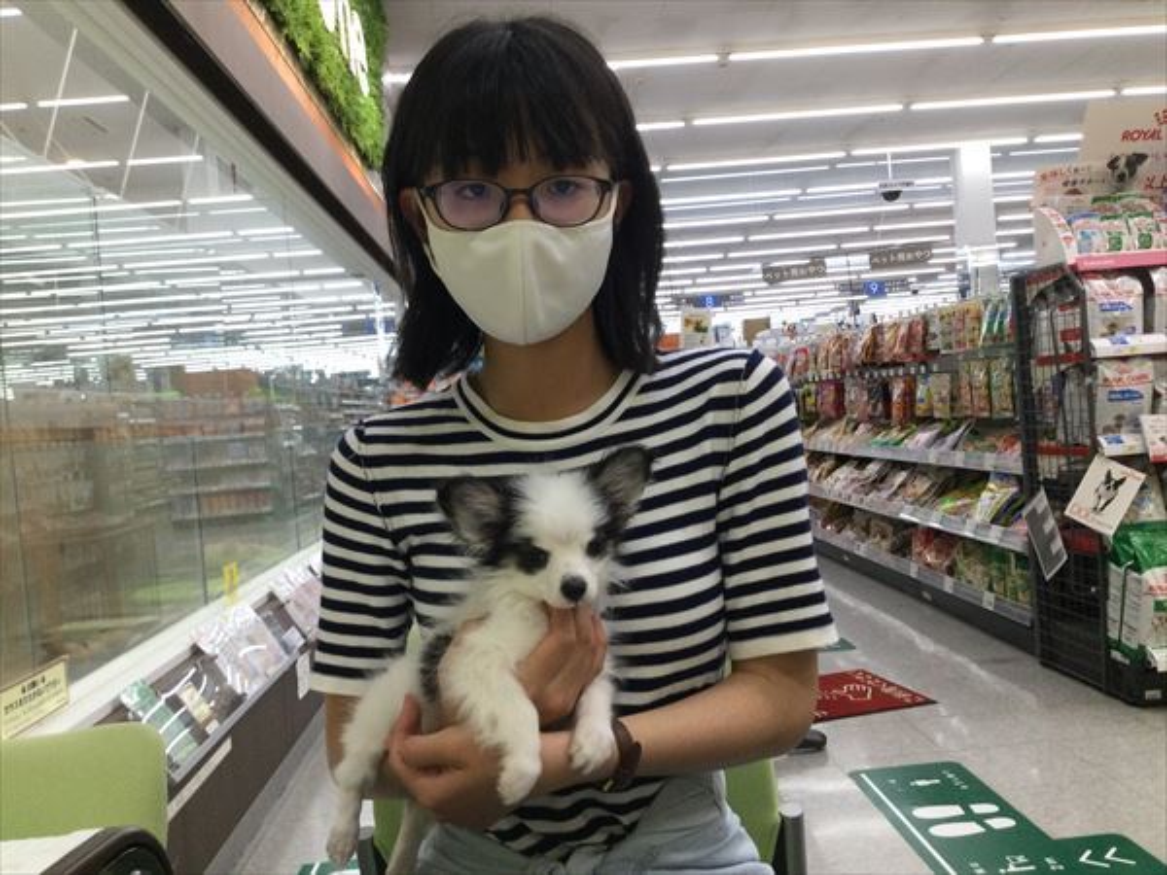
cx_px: 584
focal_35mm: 31
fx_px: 1045
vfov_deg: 45.4
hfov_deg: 58.4
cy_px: 438
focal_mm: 3.3
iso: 40
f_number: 2.4
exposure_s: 1/30
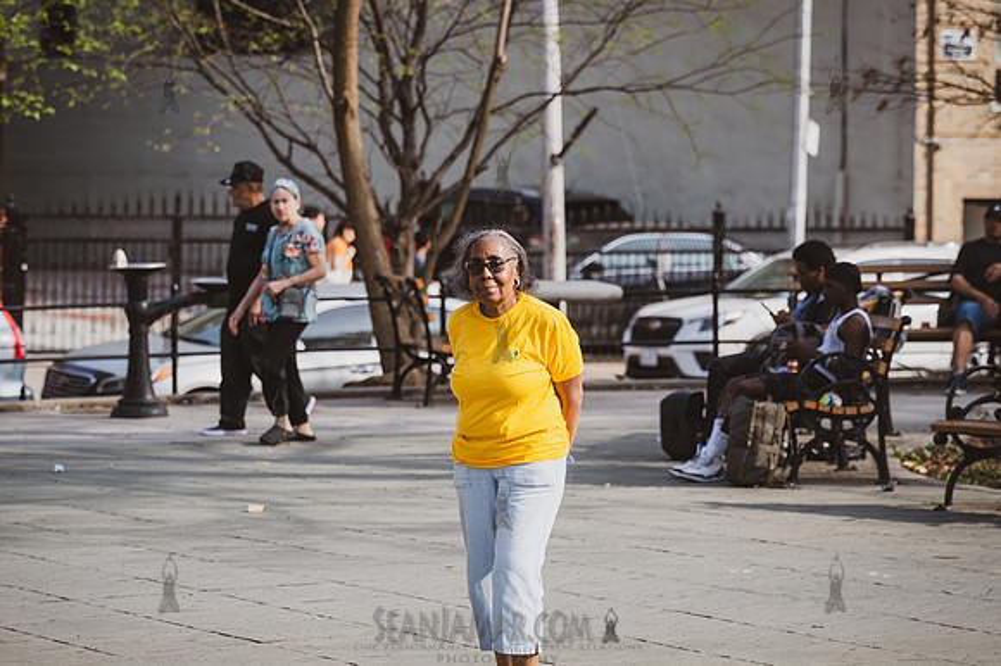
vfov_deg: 8.0
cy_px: 330
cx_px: 486
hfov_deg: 12.0
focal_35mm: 172
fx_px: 4780
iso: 200
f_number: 4.5
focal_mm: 150
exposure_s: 1/800
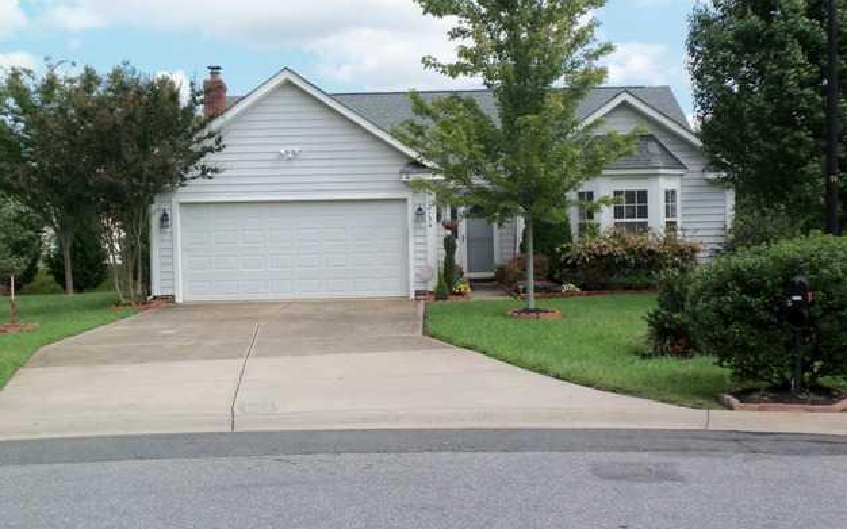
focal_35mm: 52
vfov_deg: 24.9
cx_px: 432
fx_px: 1200
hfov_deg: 38.9
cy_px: 258
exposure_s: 1/500
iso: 80
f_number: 3.9
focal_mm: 8.7
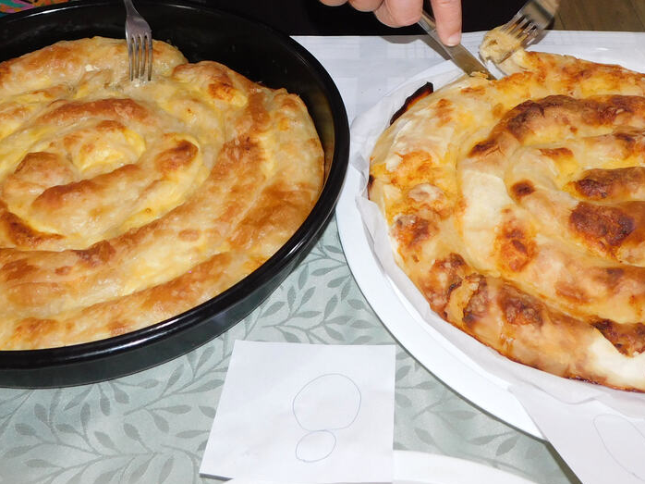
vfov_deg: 32.4
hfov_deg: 43.9
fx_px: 801
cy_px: 76
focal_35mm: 43
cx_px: 310
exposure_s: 1/30
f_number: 3.1
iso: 200
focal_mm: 4.5
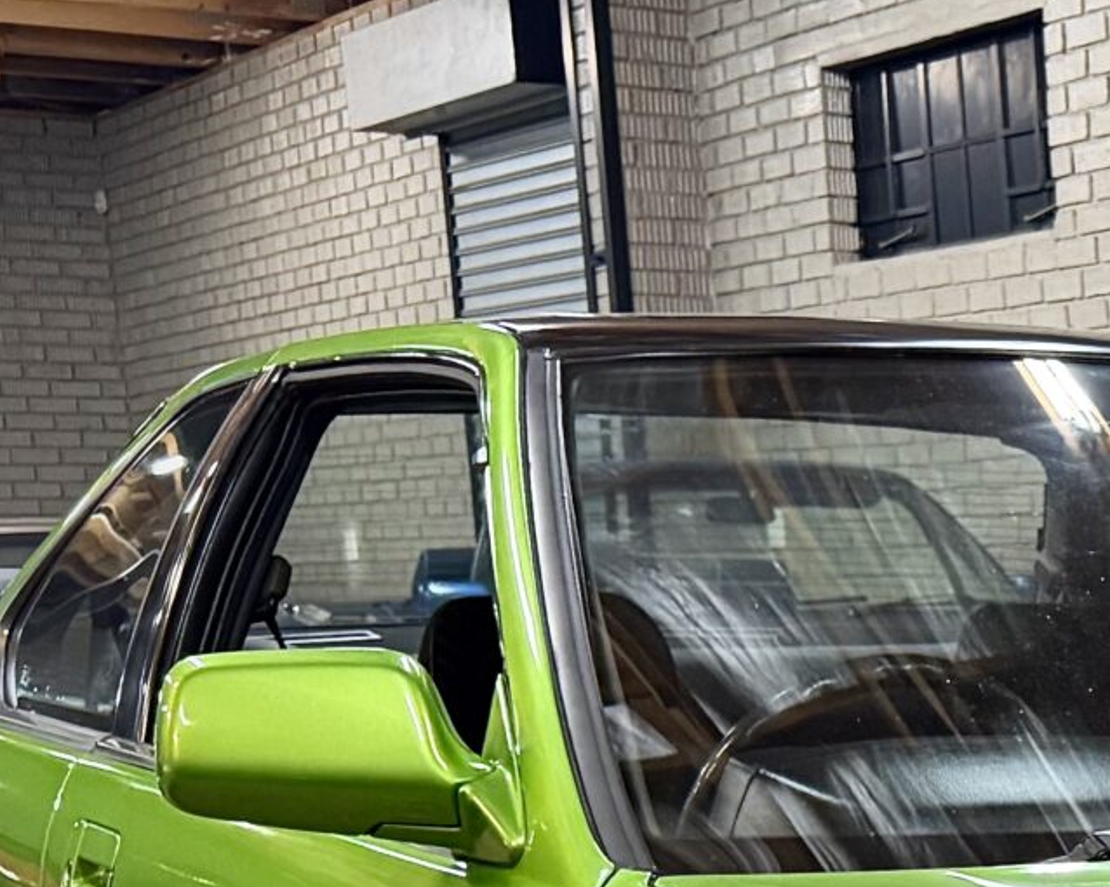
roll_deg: +0.8
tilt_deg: -12.7
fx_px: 3087
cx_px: 1712
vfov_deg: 15.4
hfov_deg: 18.0
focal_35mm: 94
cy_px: 1242
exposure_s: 1/50
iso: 400
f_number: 1.78
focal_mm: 6.76
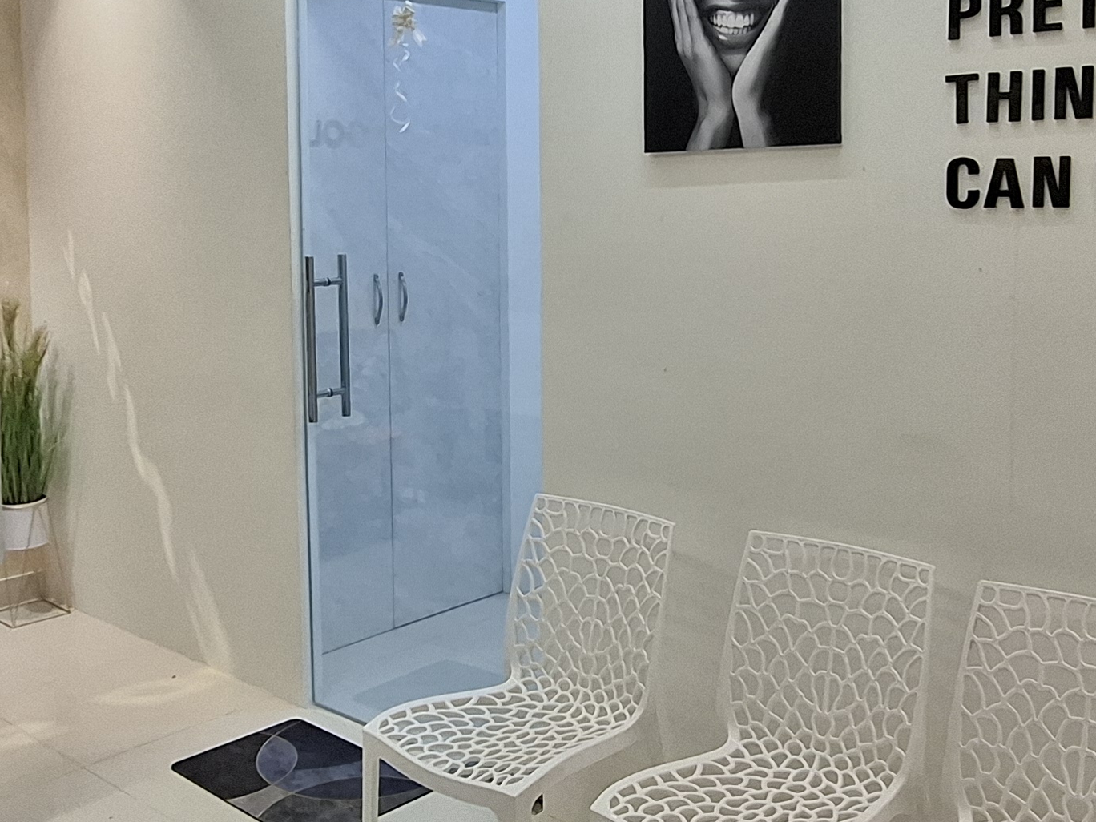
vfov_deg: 37.4
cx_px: 535
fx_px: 1203
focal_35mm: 38
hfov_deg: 49.0
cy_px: 295
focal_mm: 1.74
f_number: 2.2
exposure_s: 1/50
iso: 160
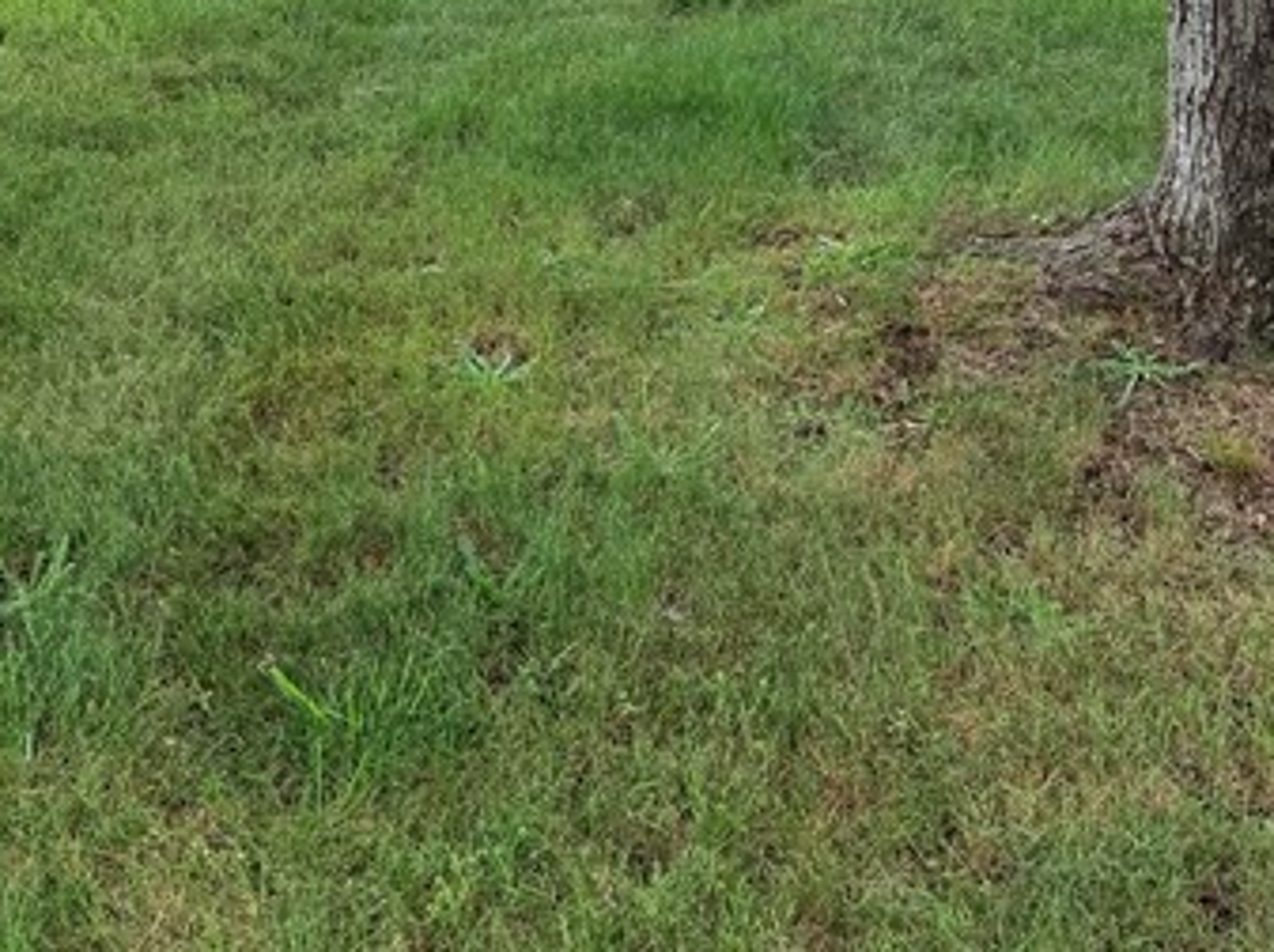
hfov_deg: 26.2
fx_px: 2684
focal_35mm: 73
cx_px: 250
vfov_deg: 18.6
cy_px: -317
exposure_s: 1/1250
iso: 100
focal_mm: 6.76
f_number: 1.78
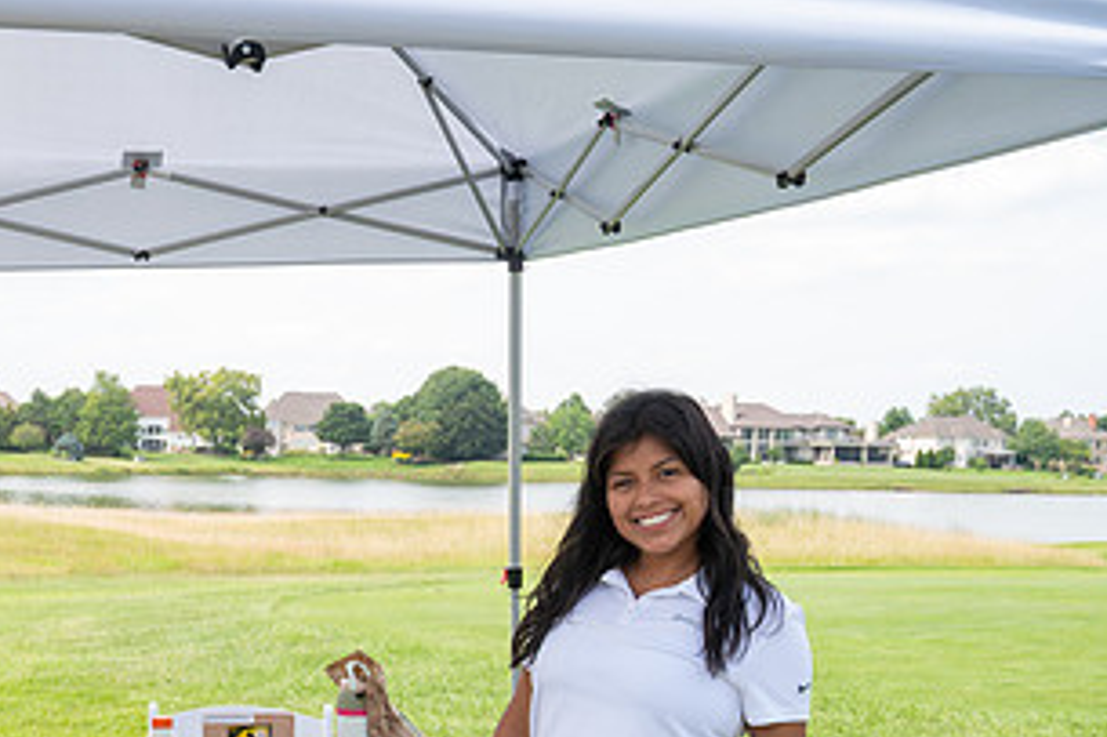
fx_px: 1752
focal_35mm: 57
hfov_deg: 33.9
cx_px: 196
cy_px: 686
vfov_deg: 23.0
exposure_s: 1/250
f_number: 6.3
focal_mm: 30
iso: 250
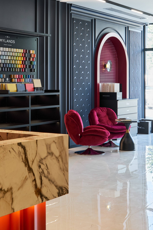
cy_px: 84
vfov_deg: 29.1
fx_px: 440
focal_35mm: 69
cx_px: 65
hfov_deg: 19.7
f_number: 10
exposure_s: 1/13
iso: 200
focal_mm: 28.9
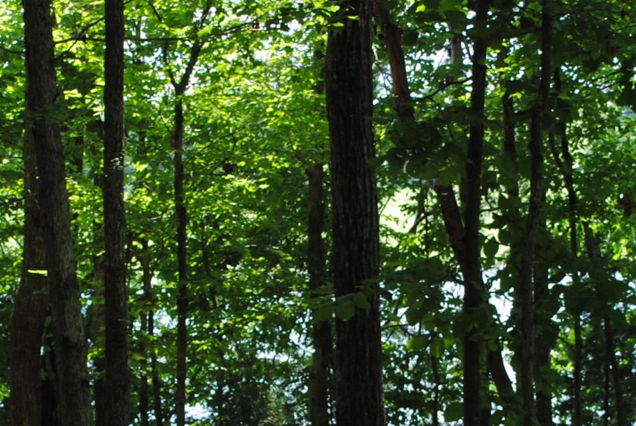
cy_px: 351
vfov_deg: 10.0
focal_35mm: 137
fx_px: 2416
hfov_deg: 15.0
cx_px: 232
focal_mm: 29
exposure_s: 1/125
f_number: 5.6
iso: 200
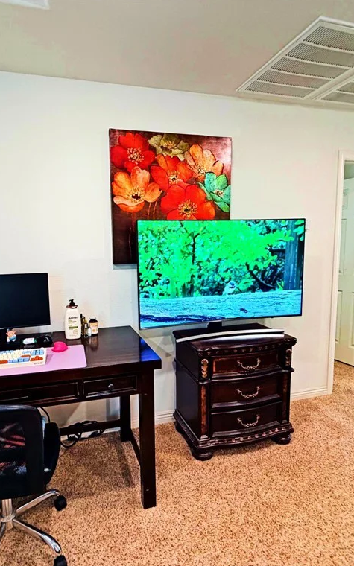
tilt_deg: -7.4
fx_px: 309
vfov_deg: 85.1
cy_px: 284
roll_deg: +1.8
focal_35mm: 20
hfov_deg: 59.1
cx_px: 139
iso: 250
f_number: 2.2
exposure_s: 1/60
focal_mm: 2.22
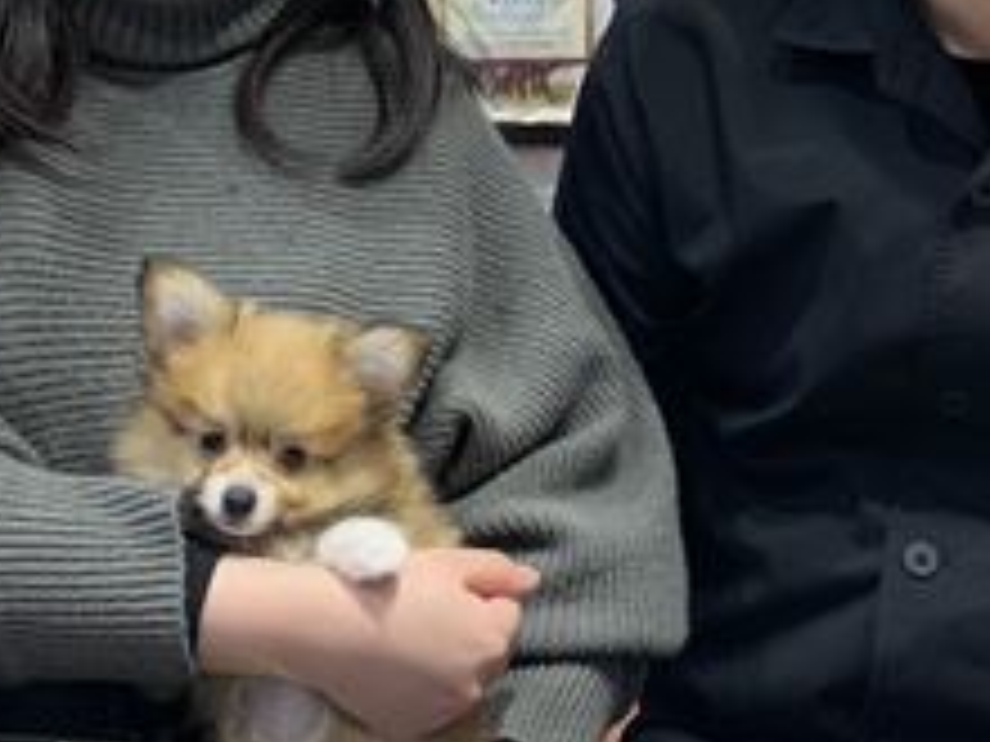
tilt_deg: -6.1
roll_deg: +0.7
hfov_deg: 27.4
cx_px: 558
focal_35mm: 71
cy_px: 103
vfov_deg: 20.4
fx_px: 2031
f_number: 1.8
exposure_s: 1/120
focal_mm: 4.25
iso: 100
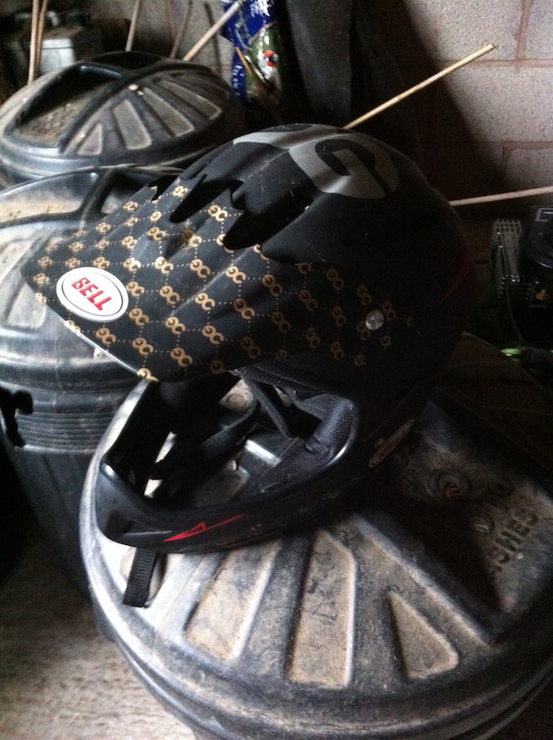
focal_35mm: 35
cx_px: 276
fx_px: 747
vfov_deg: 52.7
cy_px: 370
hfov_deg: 40.6
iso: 1000
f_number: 2.8
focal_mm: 3.85
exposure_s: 1/15
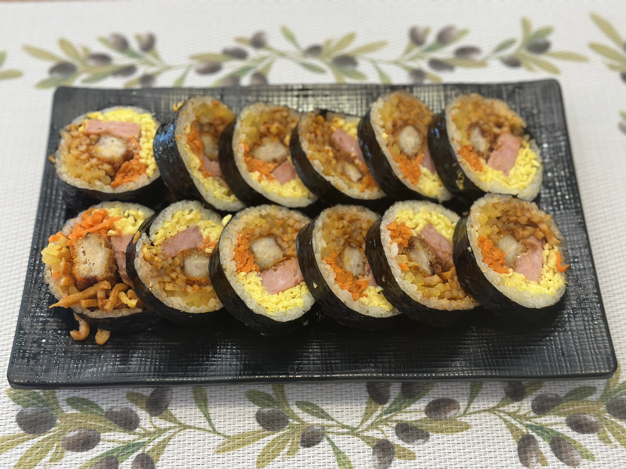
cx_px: 313
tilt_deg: -61.0
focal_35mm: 48
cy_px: 234
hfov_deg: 39.7
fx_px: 868
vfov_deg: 30.3
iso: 160
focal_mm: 6.86
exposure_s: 1/120
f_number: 1.78
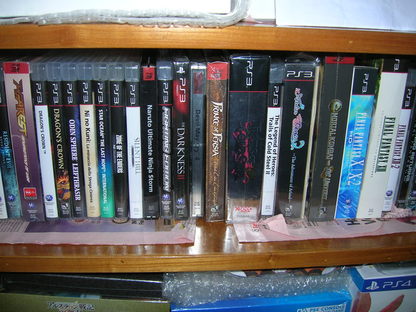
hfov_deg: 54.0
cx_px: 208
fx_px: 408
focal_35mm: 34
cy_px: 156
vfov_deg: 41.7
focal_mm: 5.7
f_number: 2.9
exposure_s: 1/60.1
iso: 50
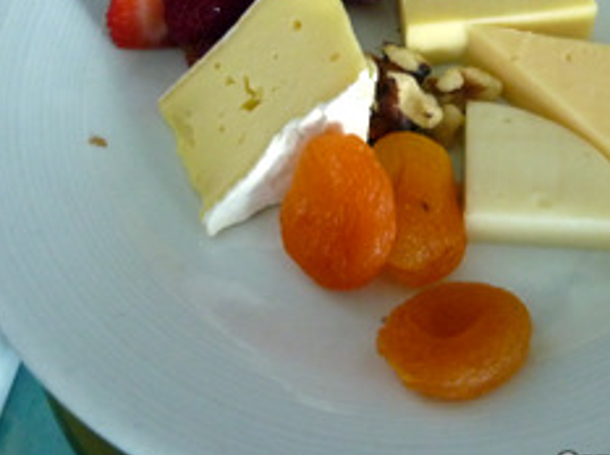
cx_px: 406
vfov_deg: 33.0
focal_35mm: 43
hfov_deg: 43.3
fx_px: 757
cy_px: 123
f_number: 3.3
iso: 400
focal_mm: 4.1
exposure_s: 1/10
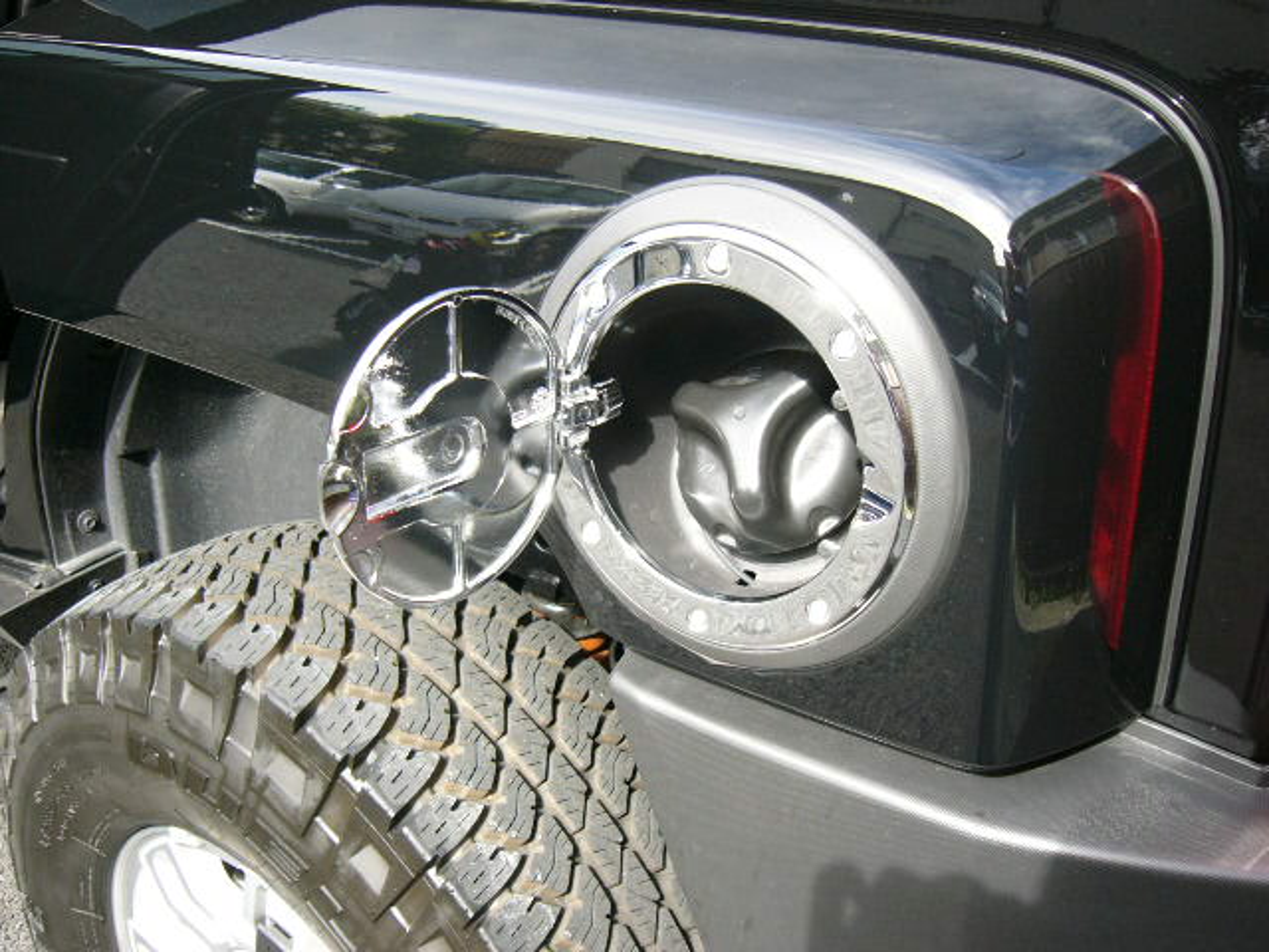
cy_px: 476
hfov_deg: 52.6
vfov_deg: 40.7
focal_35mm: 35
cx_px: 634
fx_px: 1283
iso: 50
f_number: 2.8
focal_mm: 5.8
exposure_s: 1/125
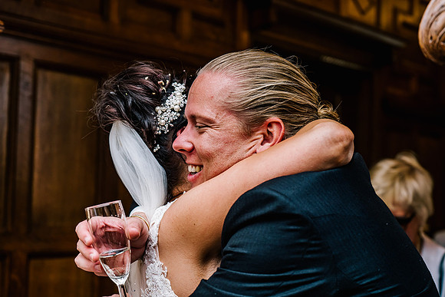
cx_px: 222
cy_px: 148
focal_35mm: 70
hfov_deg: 28.8
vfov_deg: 19.5
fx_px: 865
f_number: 4.5
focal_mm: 70
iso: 800
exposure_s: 1/200
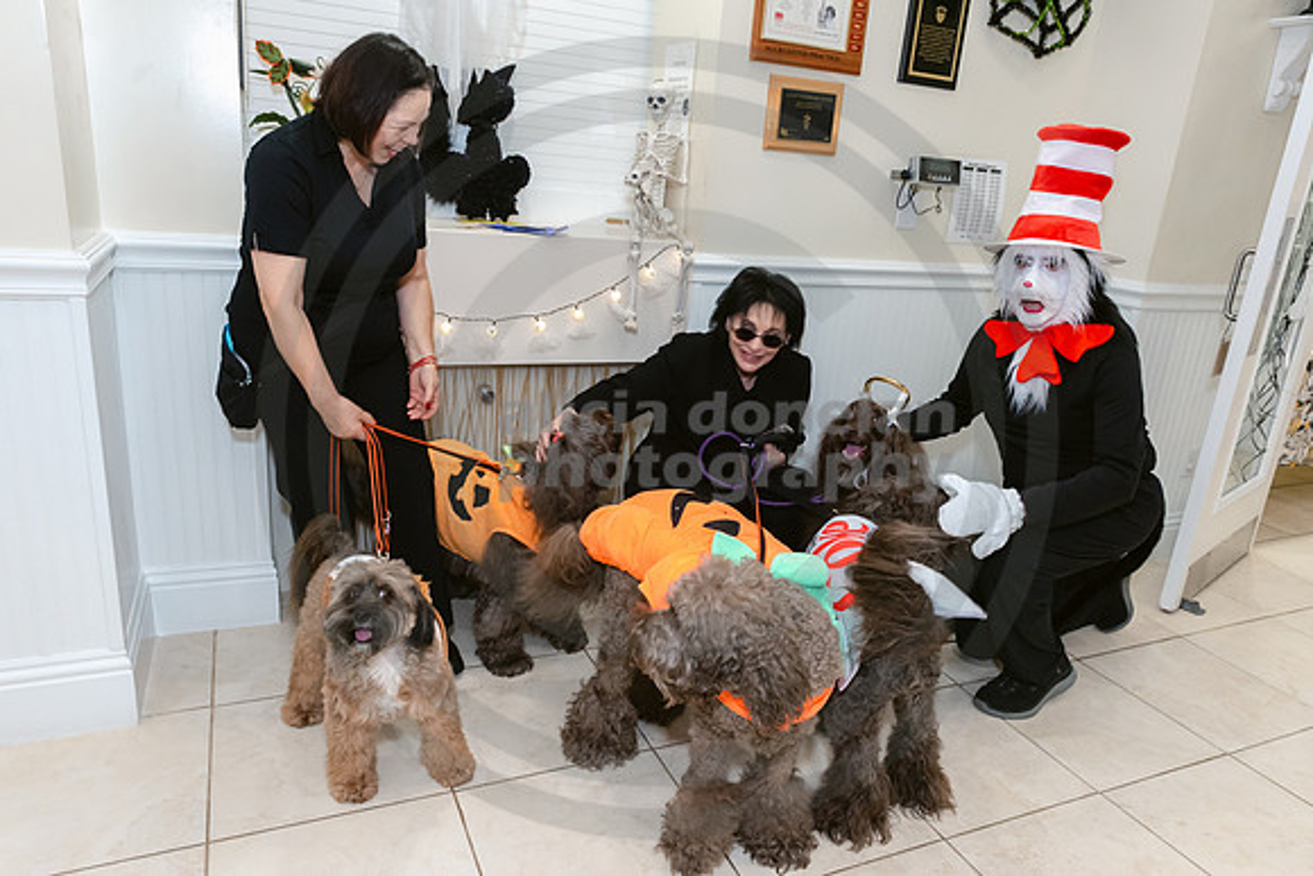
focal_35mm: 24
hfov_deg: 73.7
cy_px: 438
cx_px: 656
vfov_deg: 53.2
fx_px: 875
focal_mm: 24
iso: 2500
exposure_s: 1/60
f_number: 9
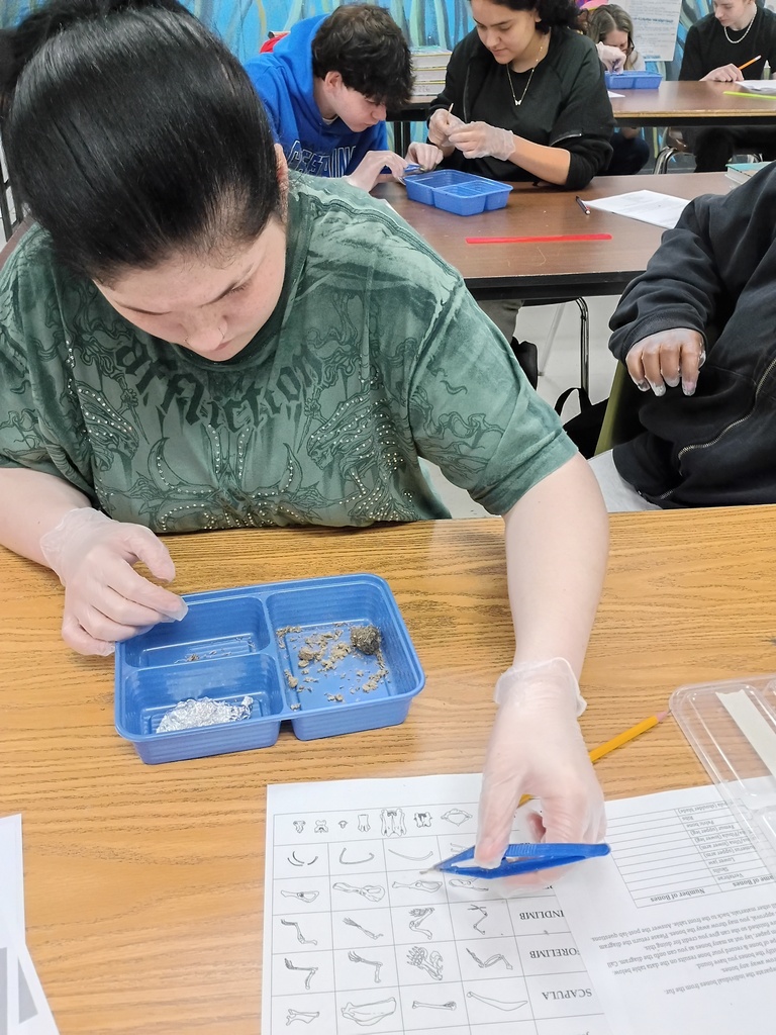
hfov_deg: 48.2
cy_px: 518
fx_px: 867
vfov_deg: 61.7
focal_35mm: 29
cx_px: 388
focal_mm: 4.27
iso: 887
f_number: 1.8
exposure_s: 1/60
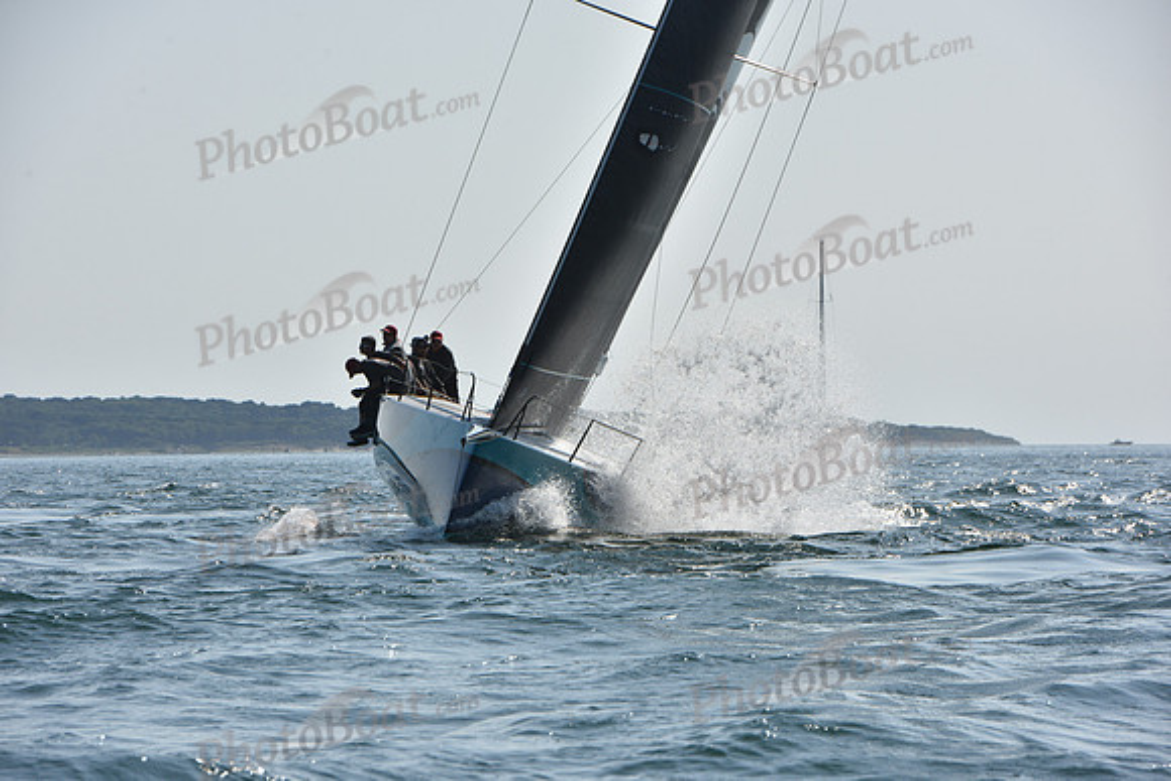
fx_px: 6344
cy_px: 390
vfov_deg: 7.0
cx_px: 586
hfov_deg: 10.5
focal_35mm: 195
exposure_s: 1/1250
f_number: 11
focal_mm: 195
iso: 320
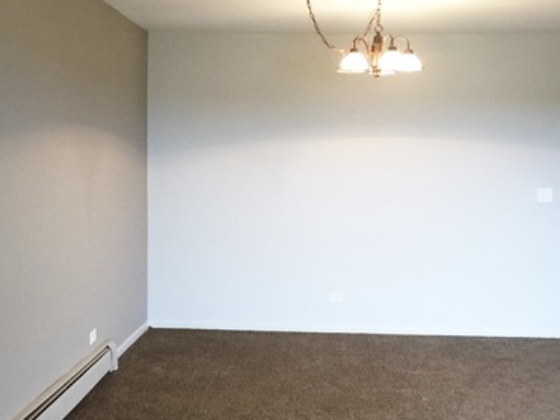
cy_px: 216
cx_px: 288
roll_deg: -0.9
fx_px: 809
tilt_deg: -5.1
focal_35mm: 50
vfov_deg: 29.1
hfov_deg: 38.2
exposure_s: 1/30
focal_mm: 4.15
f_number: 2.2
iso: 160
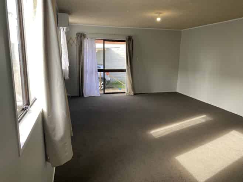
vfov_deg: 53.0
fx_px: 182
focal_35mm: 26
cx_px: 122
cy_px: 91
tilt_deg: -8.8
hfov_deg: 67.3
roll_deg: -0.3
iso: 32
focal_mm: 4.25
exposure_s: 1/134
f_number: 1.8
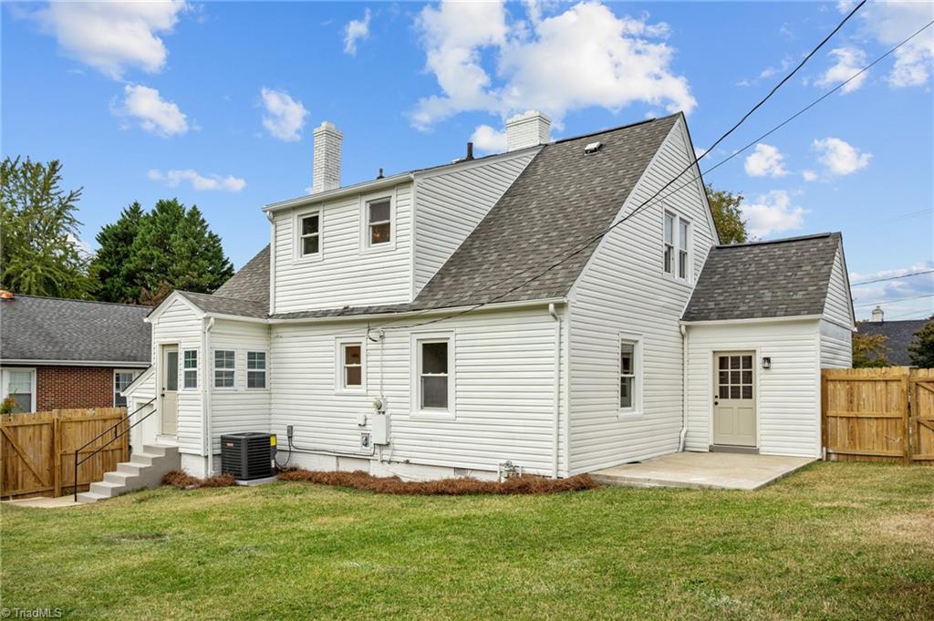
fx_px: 700
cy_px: 310
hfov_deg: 67.4
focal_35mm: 27
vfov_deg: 47.9
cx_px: 467
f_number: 8
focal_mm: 27
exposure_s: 1/320
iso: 160
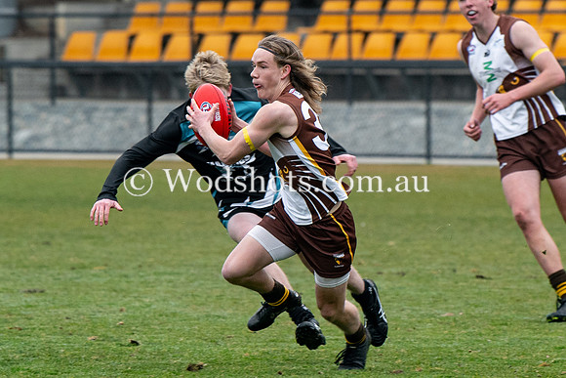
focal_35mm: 771
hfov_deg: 2.7
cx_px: 268
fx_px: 12124
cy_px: 193
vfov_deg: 1.8
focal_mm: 200
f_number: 4
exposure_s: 1/800
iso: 400
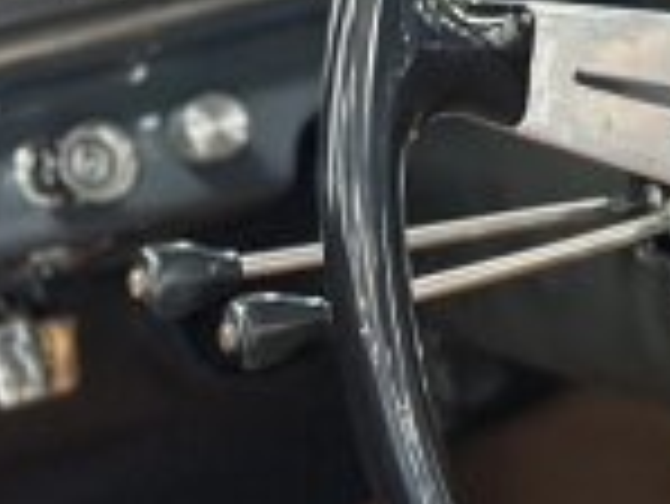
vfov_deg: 7.2
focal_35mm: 206
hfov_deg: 9.3
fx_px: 3990
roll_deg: -1.8
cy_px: 184
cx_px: 1025
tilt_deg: -23.2
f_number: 1.78
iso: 800
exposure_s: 1/39
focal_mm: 6.86
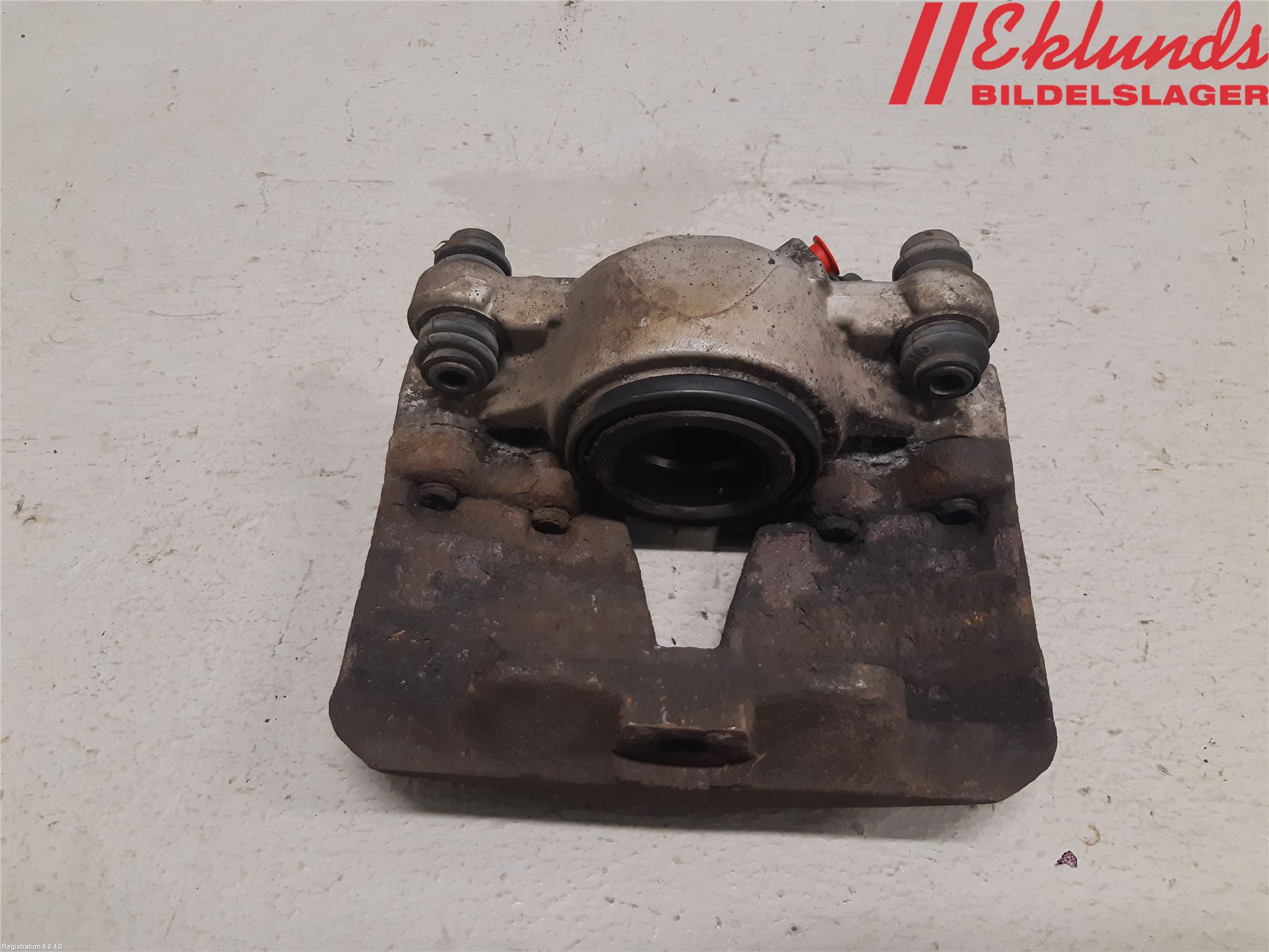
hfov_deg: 67.3
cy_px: 476
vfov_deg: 53.1
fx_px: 953
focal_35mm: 26
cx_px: 634
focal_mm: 3.93
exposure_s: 1/50
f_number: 1.7
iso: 160
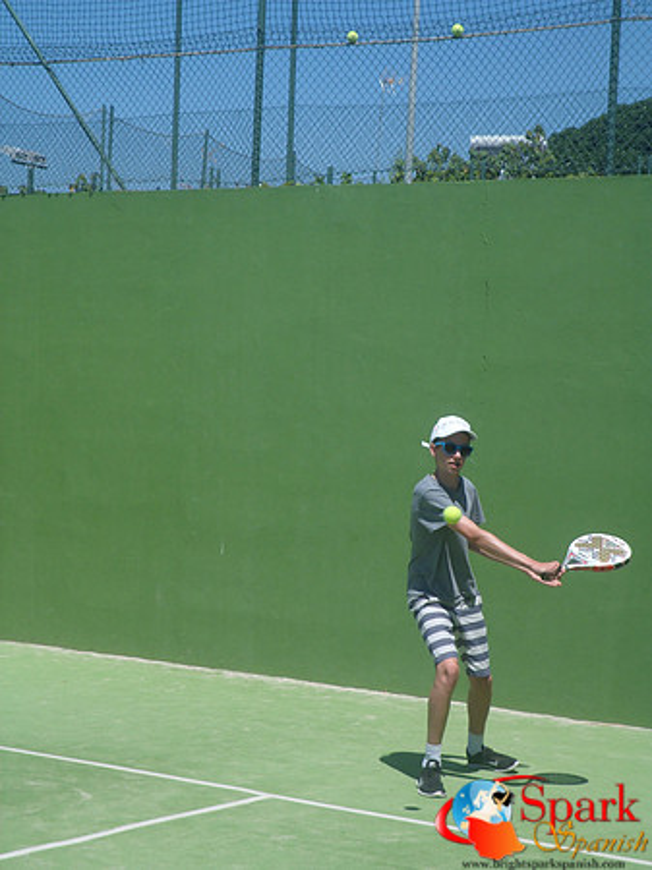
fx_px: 2061
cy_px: 435
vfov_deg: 23.8
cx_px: 326
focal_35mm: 82
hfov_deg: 18.0
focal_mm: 15.4
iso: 80
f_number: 4.4
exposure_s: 1/1000
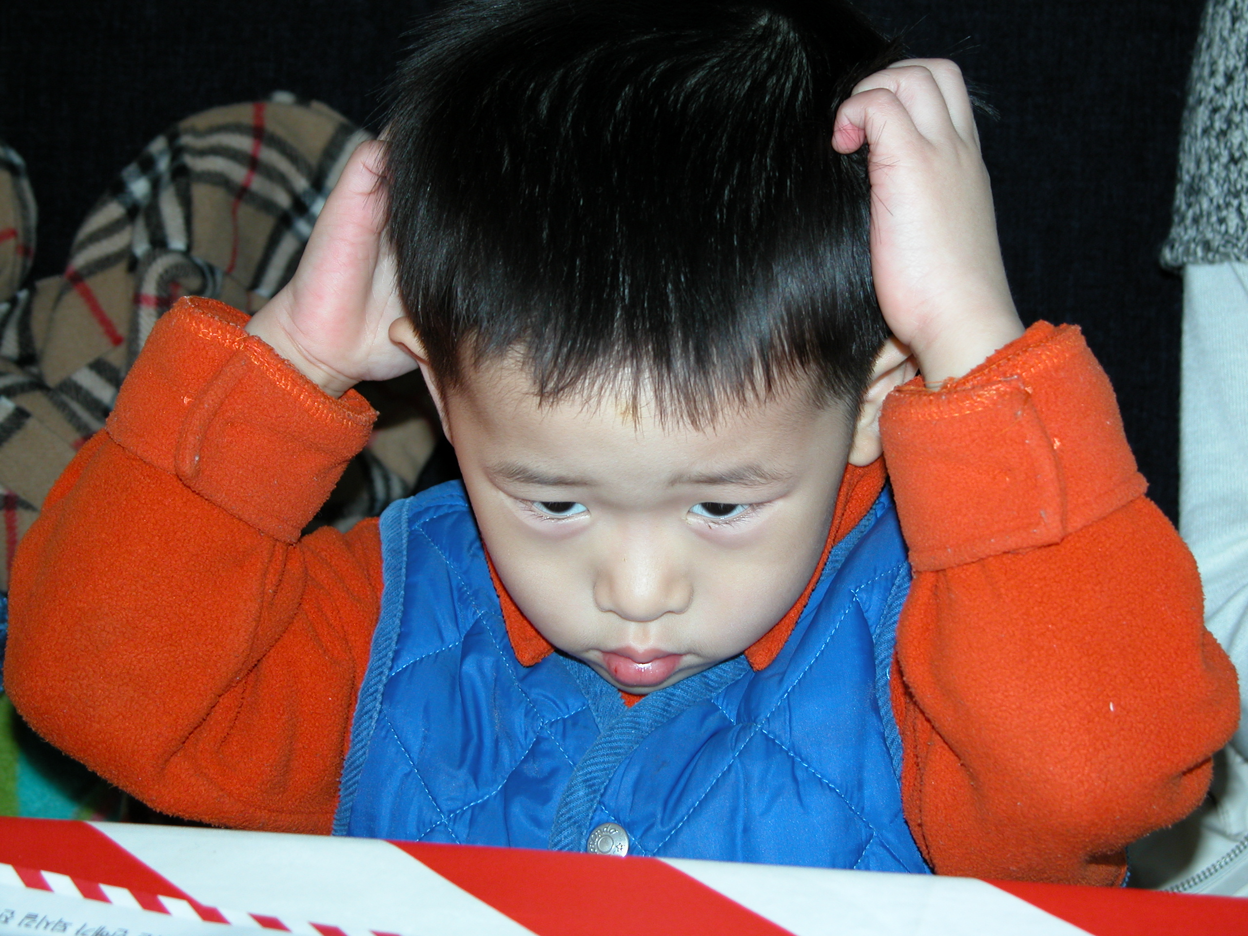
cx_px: 624
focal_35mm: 92
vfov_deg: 16.1
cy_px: 468
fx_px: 3317
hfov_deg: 21.3
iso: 100
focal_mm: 23.7
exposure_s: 1/125
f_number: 3.6
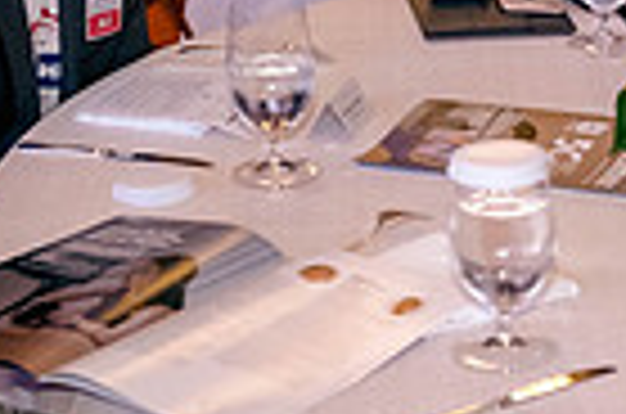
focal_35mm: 142
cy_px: 184
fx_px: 2464
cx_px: 662
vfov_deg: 9.6
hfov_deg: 14.2
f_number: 2.8
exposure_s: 1/80
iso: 3200
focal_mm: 34
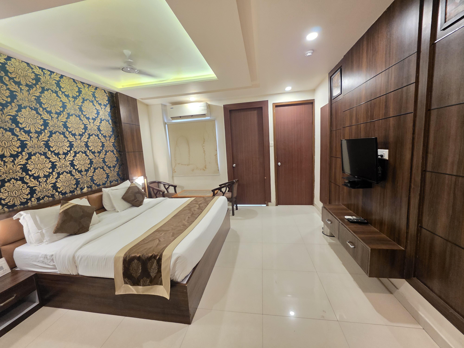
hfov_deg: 106.2
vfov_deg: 89.9
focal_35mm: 13
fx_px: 174
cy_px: 174
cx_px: 232
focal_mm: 2.2
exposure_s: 1/50
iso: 1000
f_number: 1.9
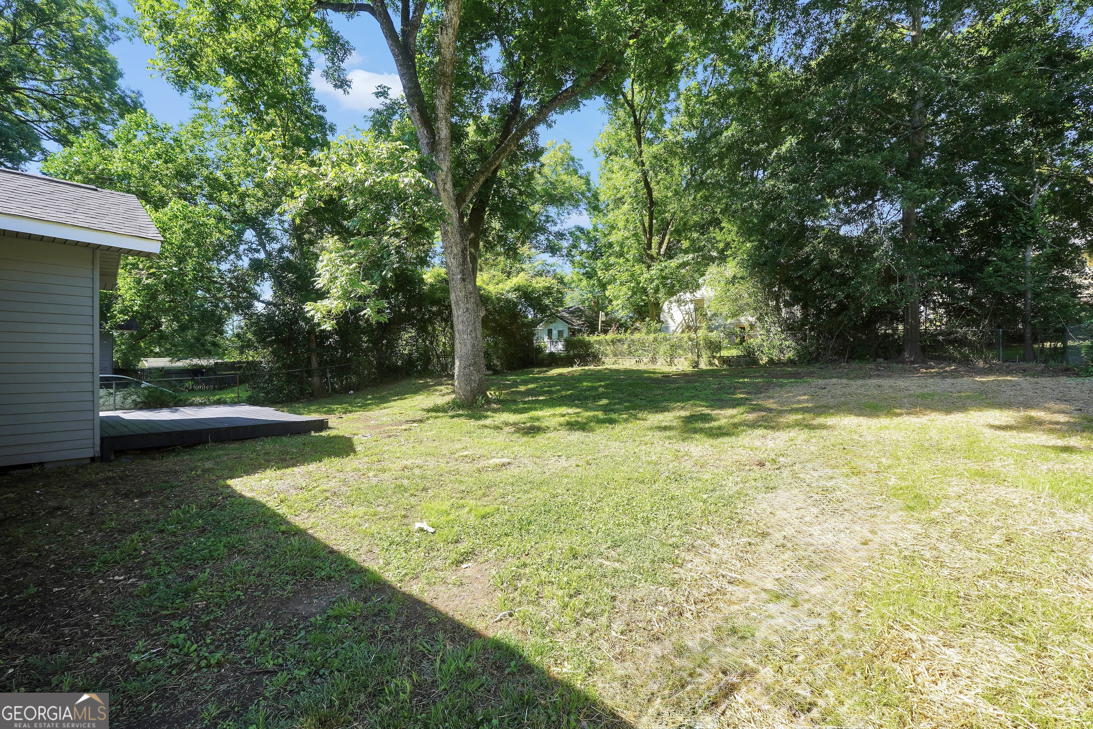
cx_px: 546
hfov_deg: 100.4
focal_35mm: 15
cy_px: 364
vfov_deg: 77.3
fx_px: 455
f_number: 6.3
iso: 100
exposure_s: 1/100
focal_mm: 10
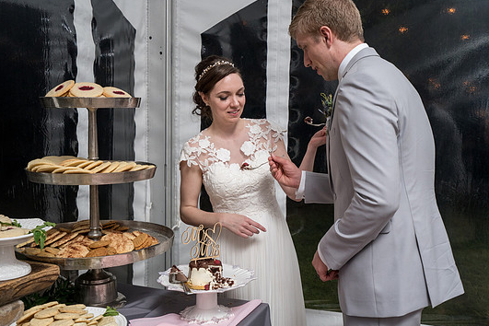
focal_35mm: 41
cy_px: 161
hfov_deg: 47.4
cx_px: 247
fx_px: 557
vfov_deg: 32.6
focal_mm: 34
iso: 2000
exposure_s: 1/200
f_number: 5
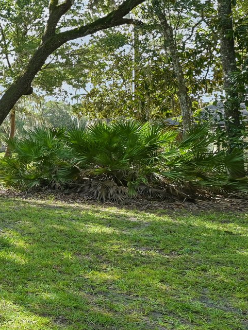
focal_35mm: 43
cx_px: -226
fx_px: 411
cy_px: 145
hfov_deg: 20.3
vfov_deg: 43.8
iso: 100
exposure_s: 1/45
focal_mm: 14
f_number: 8
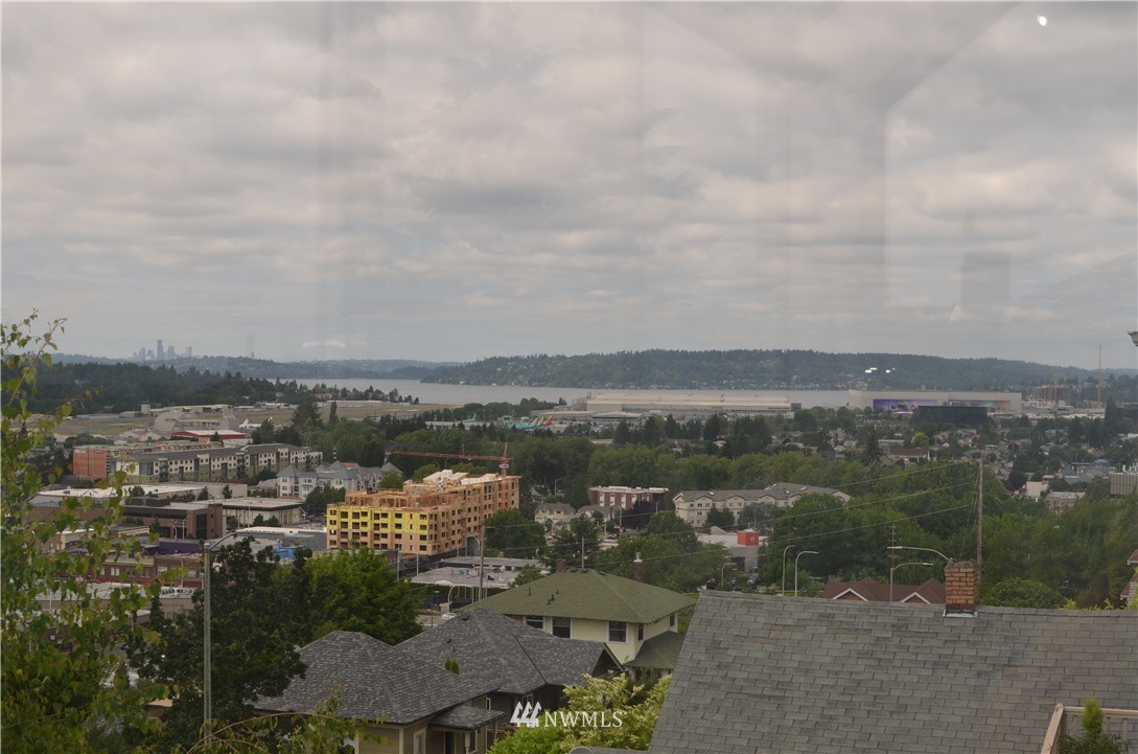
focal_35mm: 52
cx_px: 569
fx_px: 1656
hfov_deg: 37.9
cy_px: 377
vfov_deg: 25.6
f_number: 5.6
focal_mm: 35
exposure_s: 1/250
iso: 100
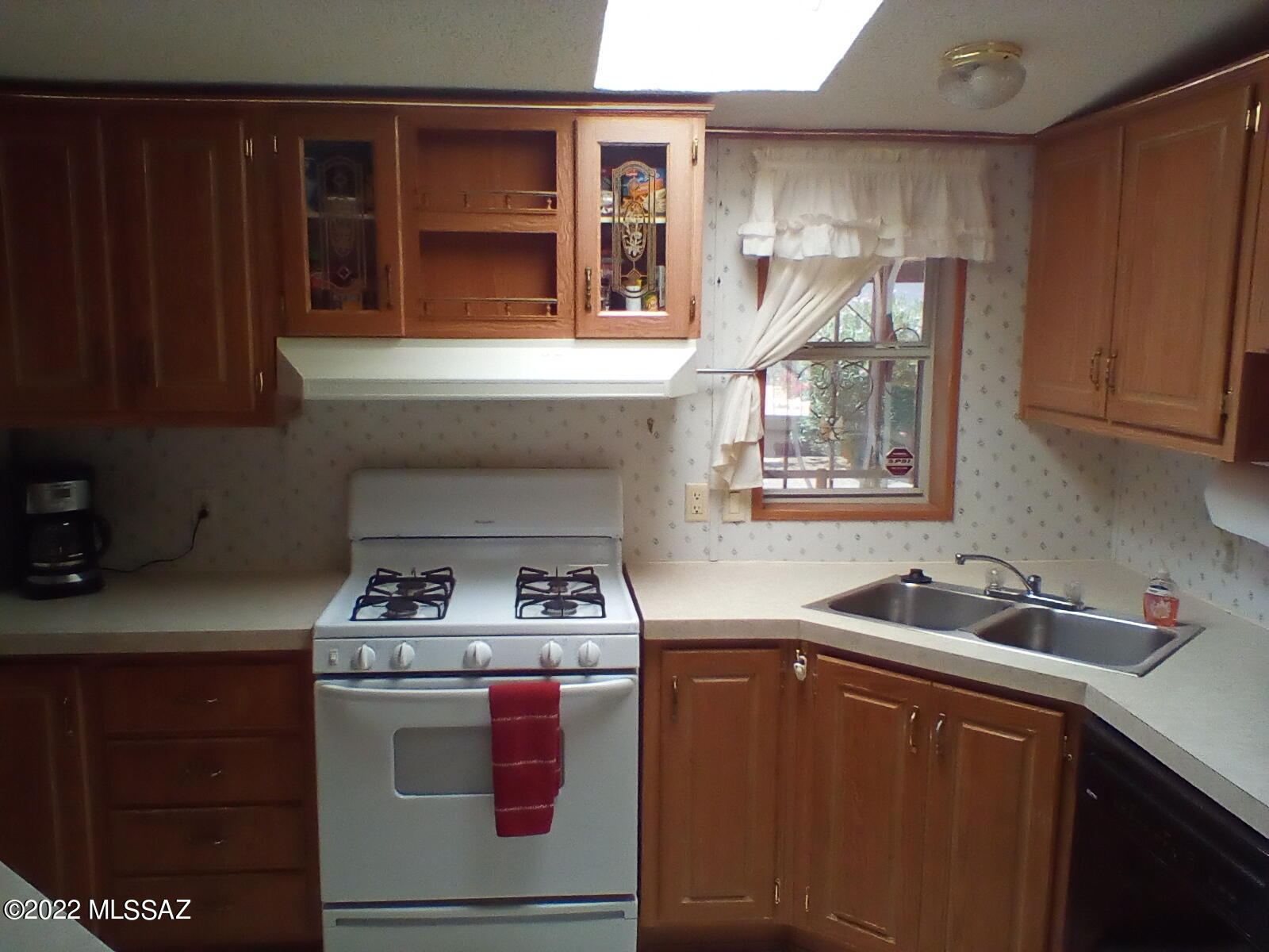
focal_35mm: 31
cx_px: 634
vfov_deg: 45.4
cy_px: 476
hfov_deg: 58.4
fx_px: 1136
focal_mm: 2.38
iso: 160
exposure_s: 1/120
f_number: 2.4
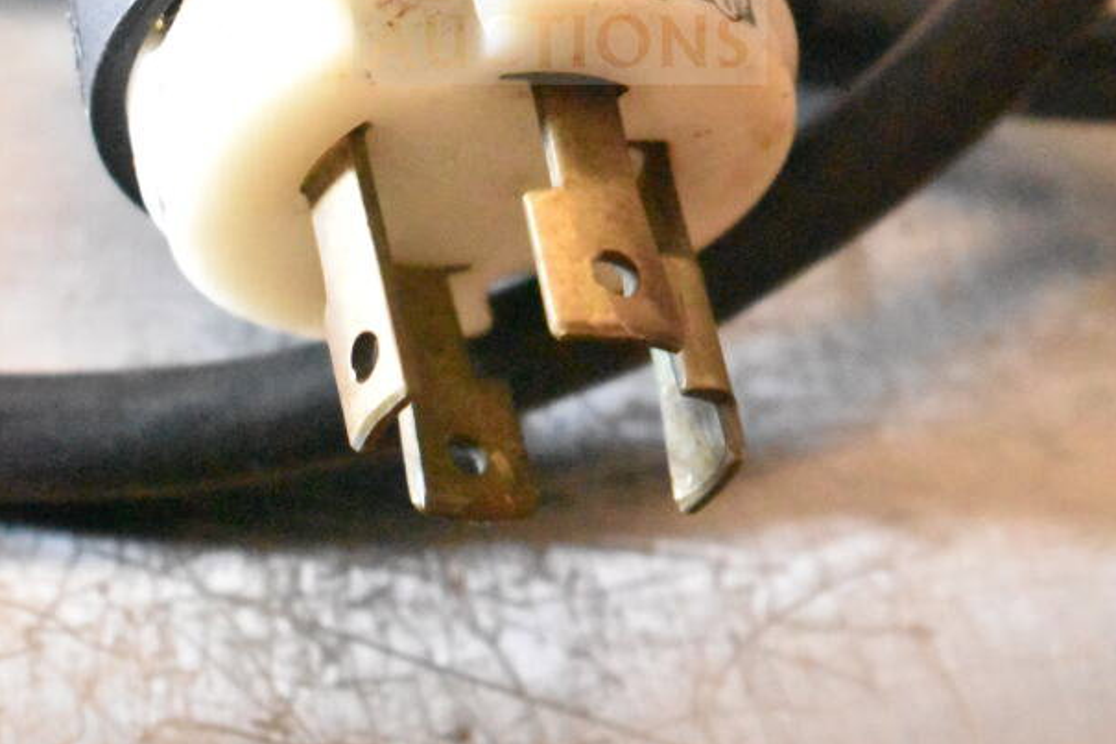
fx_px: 3866
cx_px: 559
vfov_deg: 10.8
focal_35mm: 125
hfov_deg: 16.4
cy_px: -63
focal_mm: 55
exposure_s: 1/80
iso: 25600
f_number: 5.6
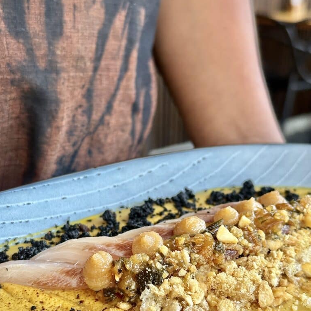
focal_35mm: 57
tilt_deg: -20.4
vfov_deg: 29.9
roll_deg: -1.1
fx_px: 579
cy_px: 199
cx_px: 155
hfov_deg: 30.0
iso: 50
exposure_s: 1/158
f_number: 1.78
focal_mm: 6.76
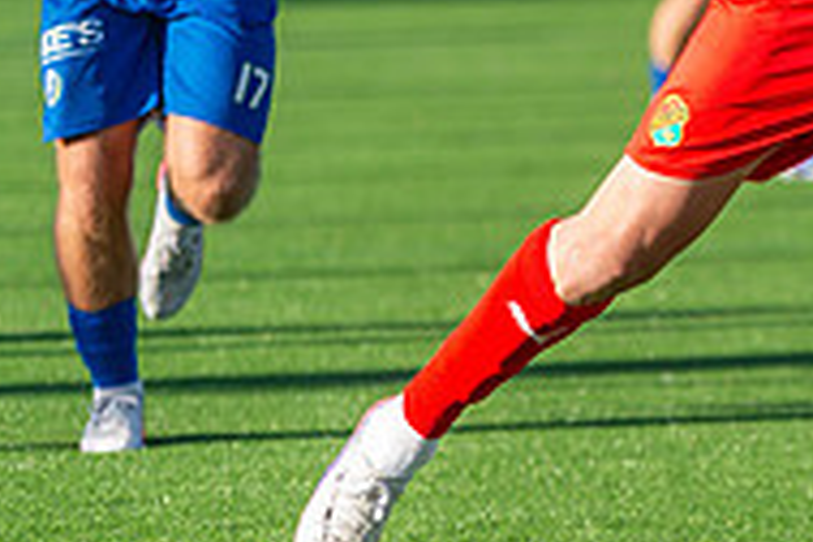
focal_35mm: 429
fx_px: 9687
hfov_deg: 4.8
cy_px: -47
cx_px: 938
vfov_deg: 3.2
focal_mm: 140
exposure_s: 1/1600
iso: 180
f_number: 3.2
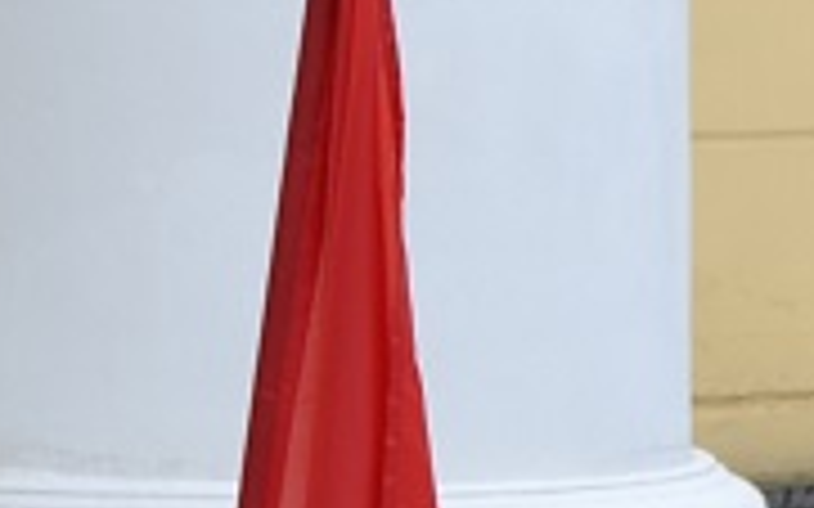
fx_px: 5167
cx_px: -434
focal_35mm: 233
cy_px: -108
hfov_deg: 8.8
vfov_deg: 5.6
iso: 100
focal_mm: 20
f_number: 5.6
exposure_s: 1/125
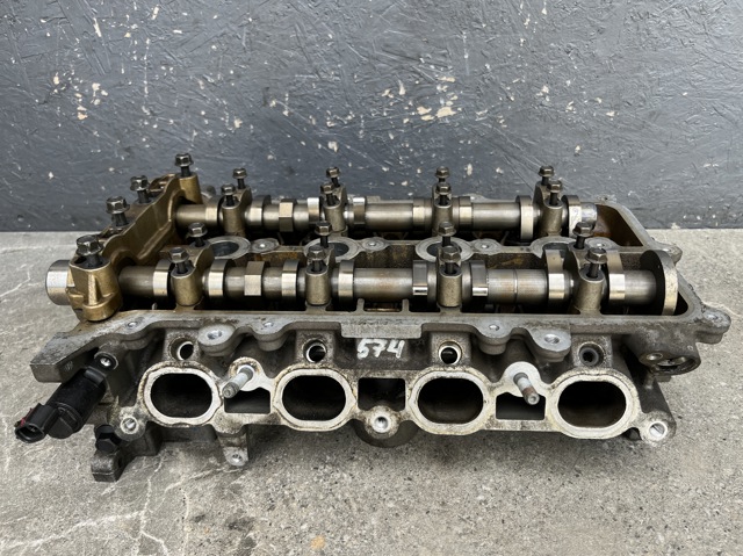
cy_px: 278
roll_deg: +0.4
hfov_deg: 67.3
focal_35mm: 26
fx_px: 558
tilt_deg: -28.4
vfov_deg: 53.0
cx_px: 372
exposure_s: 1/367
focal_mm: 5.1
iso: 50
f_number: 1.6
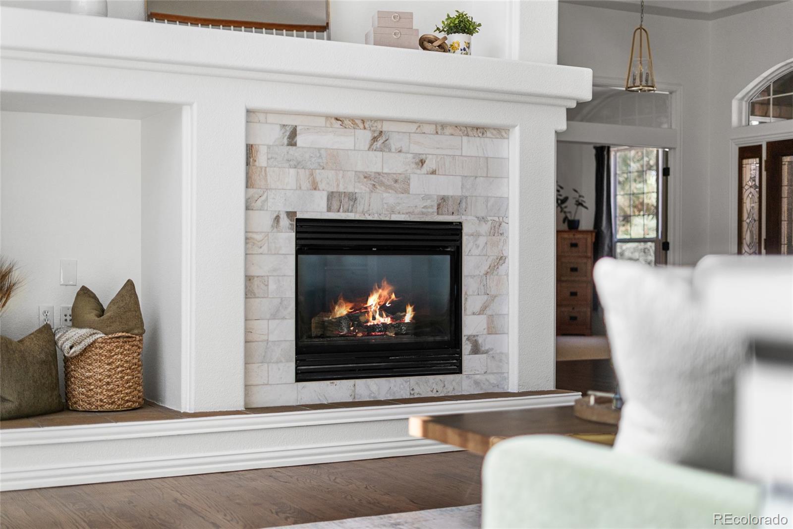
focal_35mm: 50
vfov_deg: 27.0
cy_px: 264
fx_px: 1101
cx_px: 396
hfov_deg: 39.6
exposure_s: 1/3200
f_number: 1.8
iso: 500
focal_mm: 50
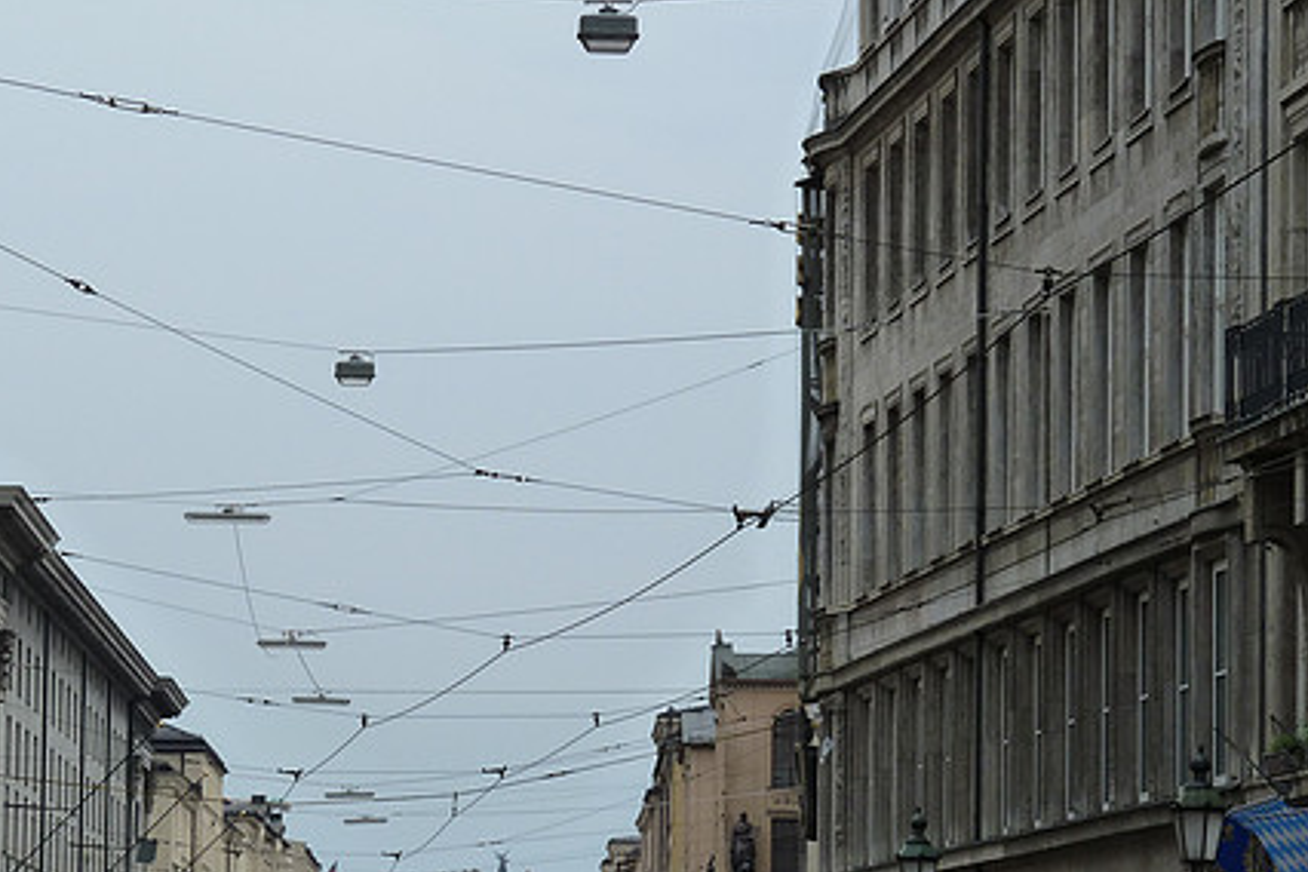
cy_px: 609
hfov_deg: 10.6
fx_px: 7048
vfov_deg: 7.1
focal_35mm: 194
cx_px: 629
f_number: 5
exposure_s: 1/400
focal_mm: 22.5
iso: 125
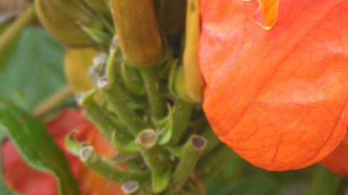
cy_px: -34
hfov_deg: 9.4
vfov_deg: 5.3
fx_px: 2113
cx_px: 320
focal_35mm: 229
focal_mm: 26.5
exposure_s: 1/38.4
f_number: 3.7
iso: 50
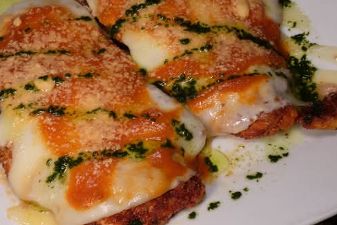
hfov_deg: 31.4
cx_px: 142
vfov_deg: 21.2
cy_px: 80
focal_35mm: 64
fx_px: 599
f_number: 11
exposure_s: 1/40
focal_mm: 32
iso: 1000
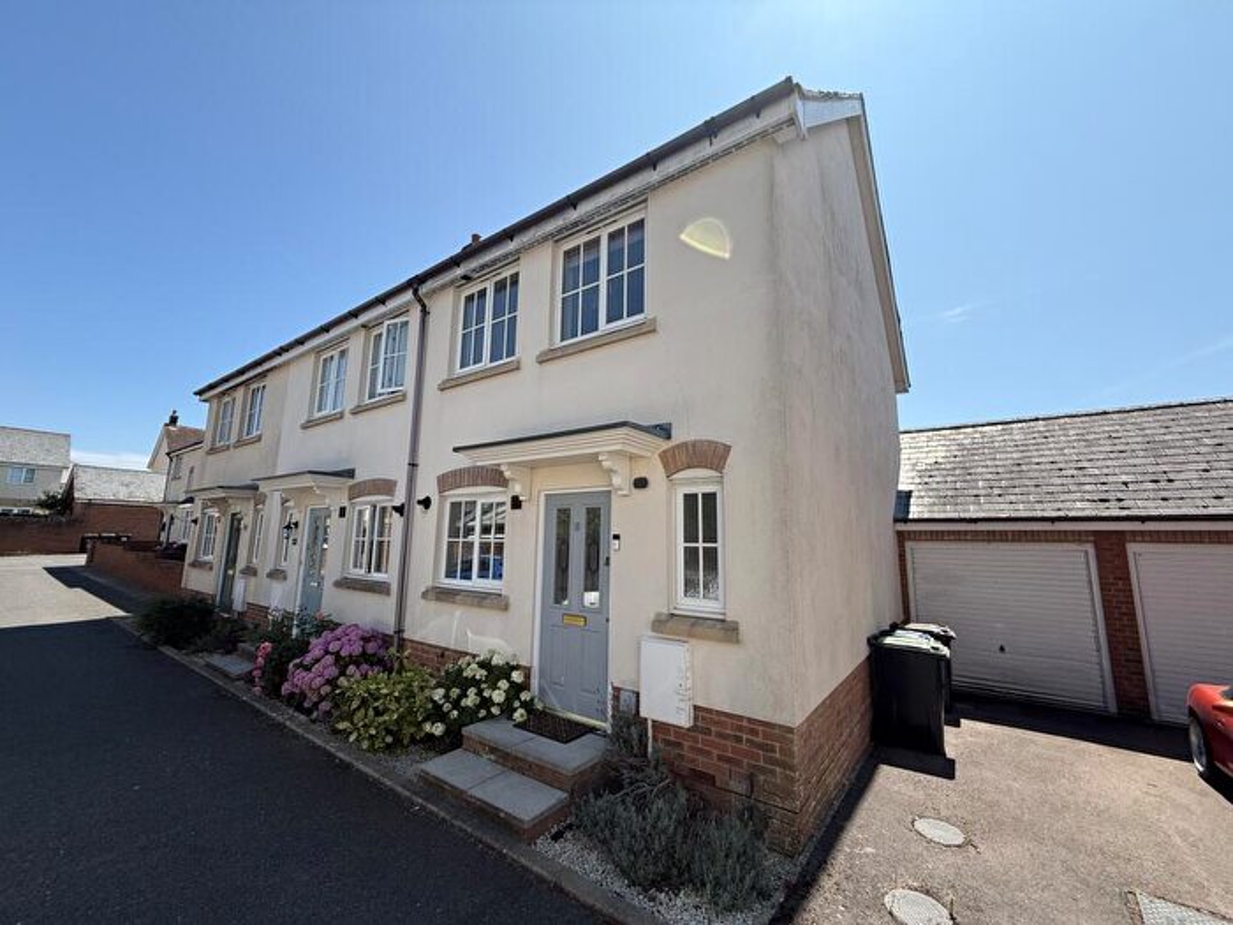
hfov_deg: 102.1
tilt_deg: +8.5
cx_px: 616
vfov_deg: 85.7
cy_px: 462
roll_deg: -1.3
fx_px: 499
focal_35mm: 14
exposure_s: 1/1368
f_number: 2.2
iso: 50
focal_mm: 2.22
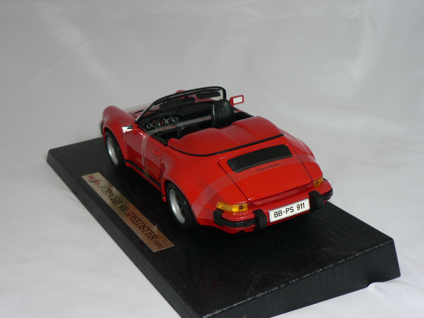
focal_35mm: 53
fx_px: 649
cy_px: 159
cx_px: 212
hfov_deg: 36.2
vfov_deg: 27.5
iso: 80
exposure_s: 1/60
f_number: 2.8
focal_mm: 8.8
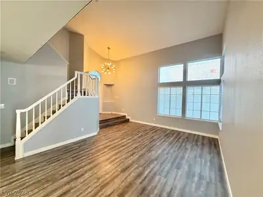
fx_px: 106
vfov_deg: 85.7
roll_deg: -1.0
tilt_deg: -1.4
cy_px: 98
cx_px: 132
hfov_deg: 102.1
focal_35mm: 14
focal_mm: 2.22
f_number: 2.2
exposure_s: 1/60
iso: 250
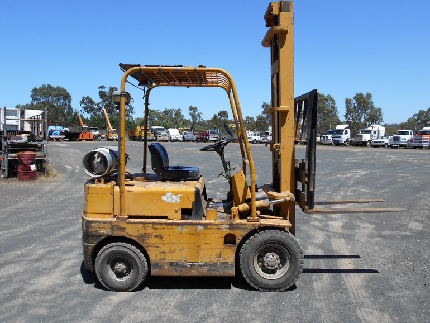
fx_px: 335
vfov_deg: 51.4
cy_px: 159
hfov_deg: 65.3
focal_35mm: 27
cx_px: 214
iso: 80
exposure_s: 1/1000
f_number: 3.2
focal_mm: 4.6
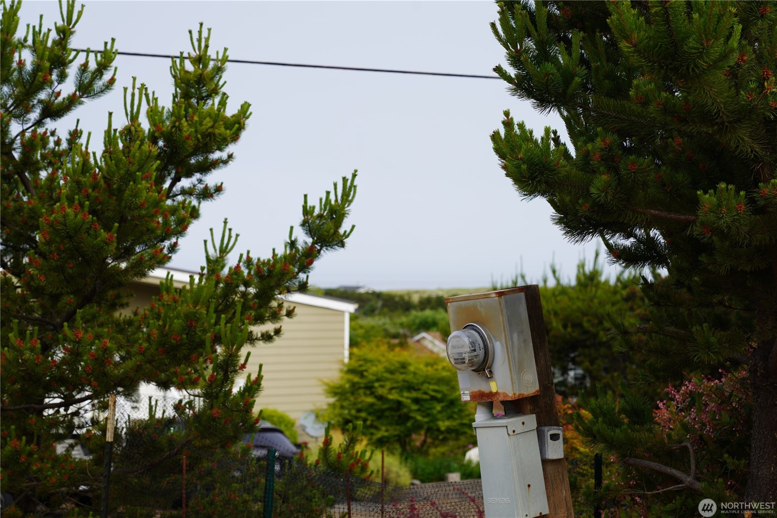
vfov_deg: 13.0
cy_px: 259
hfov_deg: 19.5
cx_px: 388
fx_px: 2266
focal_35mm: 105
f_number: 6.3
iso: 100
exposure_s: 1/200
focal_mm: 105
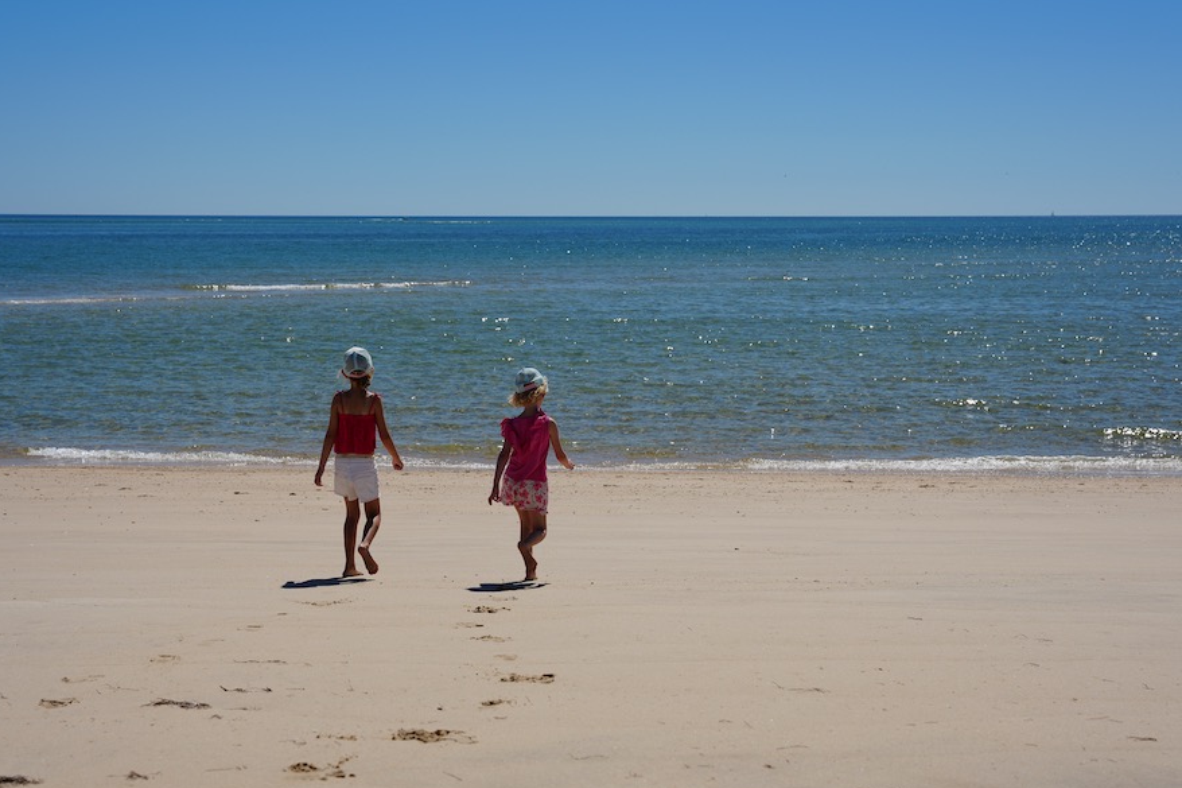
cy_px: 382
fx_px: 1838
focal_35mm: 56
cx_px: 547
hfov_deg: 35.6
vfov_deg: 24.2
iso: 100
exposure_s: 1/2000
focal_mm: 48
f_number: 5
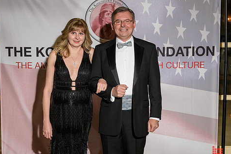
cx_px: 105
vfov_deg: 23.0
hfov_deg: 33.9
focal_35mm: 59
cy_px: 77
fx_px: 379
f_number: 5
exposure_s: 1/100
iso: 800
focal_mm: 48
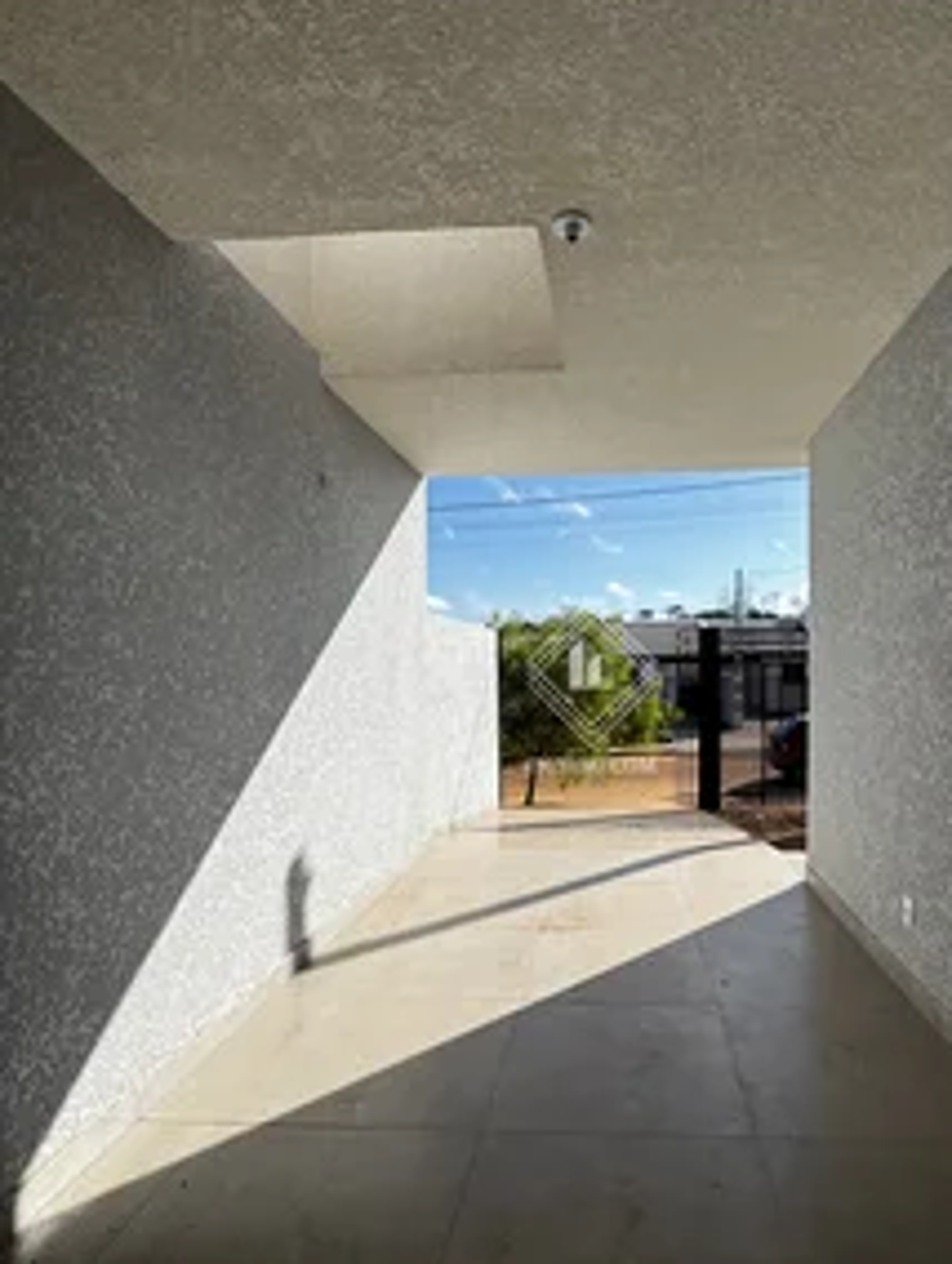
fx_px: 695
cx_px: 592
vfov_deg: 84.4
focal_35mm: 19
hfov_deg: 67.8
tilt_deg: -1.3
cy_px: 685
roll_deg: +0.6
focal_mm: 2.22
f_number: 2.2
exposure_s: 1/2985
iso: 50
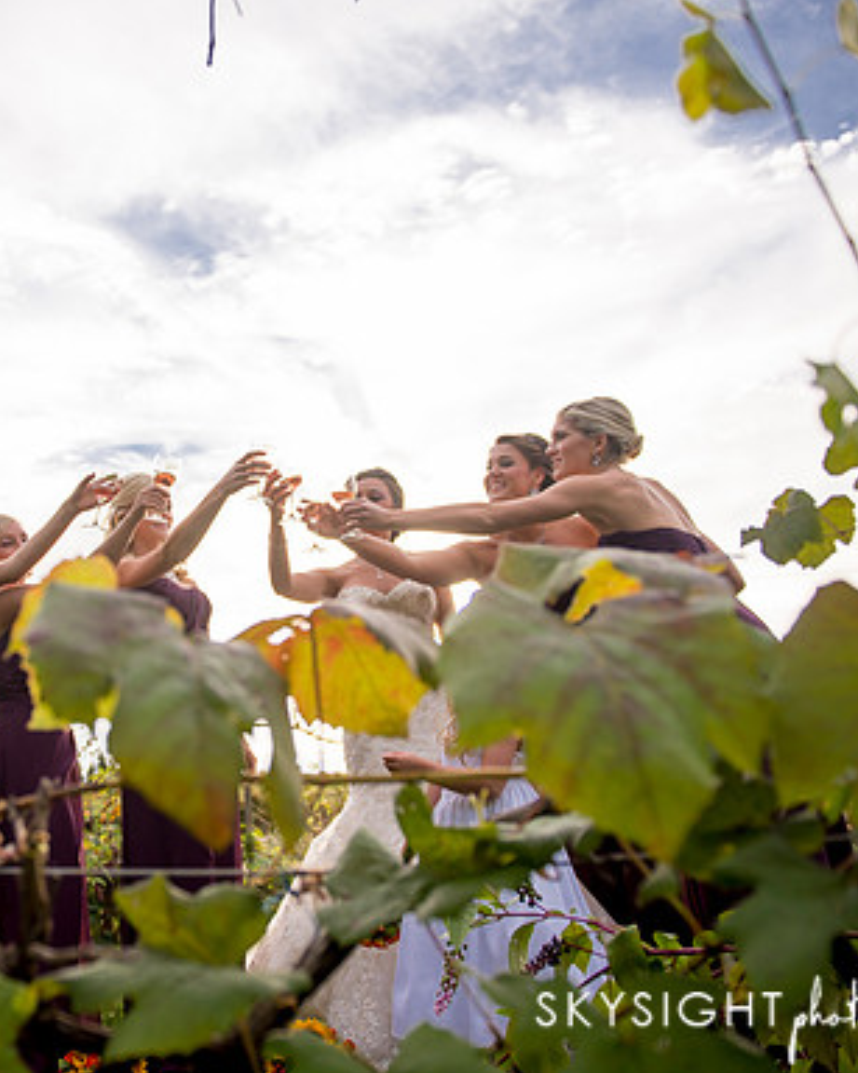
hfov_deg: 42.0
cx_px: 215
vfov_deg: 52.9
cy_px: 538
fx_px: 1080
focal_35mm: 34
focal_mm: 24
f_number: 2.8
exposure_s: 1/1250
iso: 160
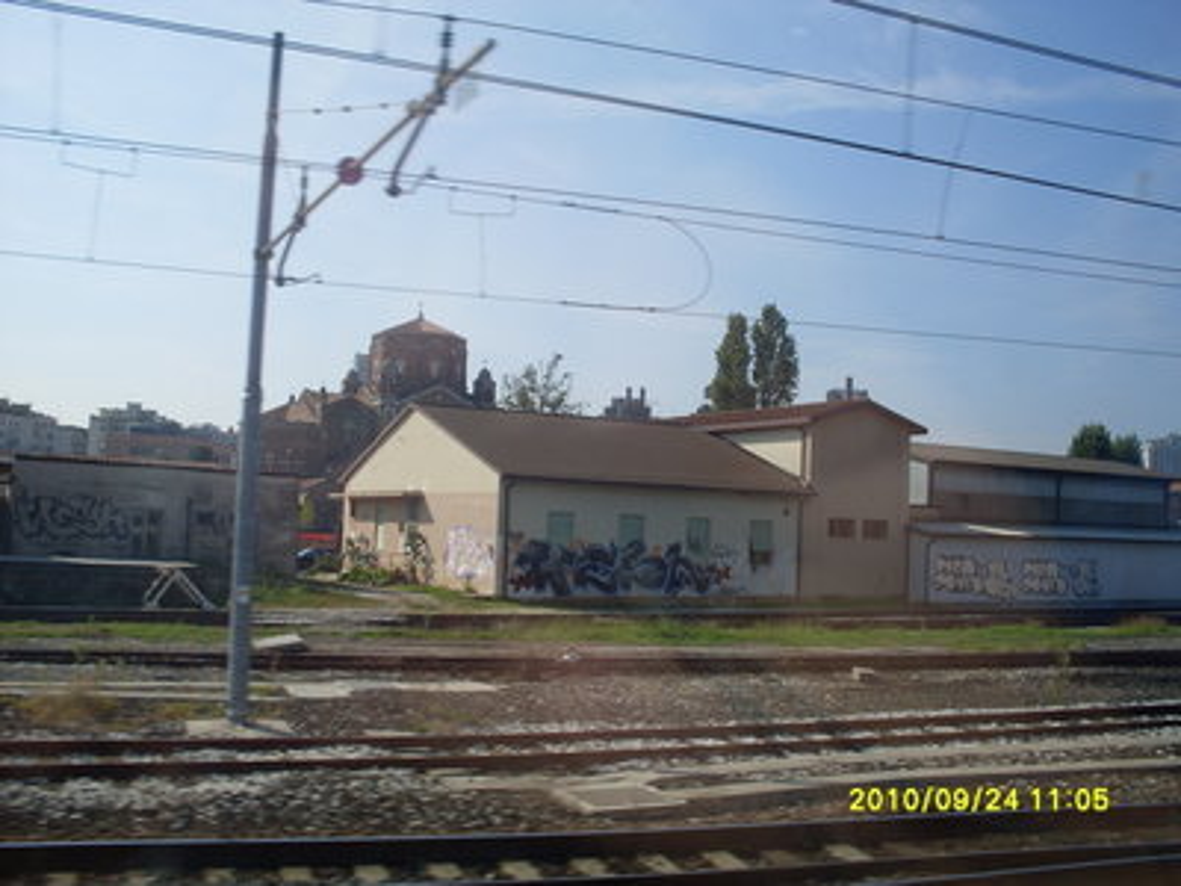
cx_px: 590
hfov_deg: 49.0
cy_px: 443
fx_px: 1296
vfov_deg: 37.7
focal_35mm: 38
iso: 80
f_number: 8.4
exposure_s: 1/90
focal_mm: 6.3
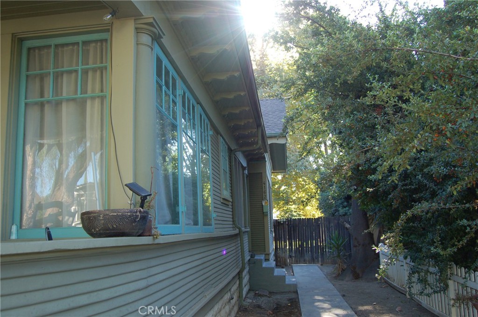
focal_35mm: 33
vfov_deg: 39.9
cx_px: 239
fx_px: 438
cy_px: 158
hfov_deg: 57.3
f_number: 5
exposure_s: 1/100
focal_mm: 22
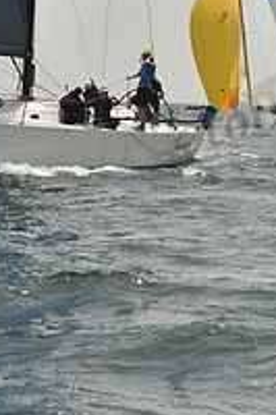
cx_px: 11
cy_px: -172
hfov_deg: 5.2
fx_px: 3006
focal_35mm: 261
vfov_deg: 7.8
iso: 400
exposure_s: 1/1600
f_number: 11
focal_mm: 90
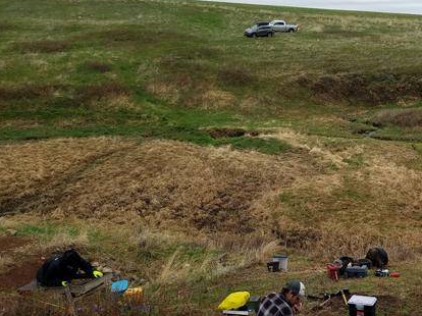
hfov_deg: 41.1
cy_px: 162
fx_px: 536
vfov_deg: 32.8
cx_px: 338
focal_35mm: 44
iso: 50
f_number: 1.7
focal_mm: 4.2
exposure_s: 1/554
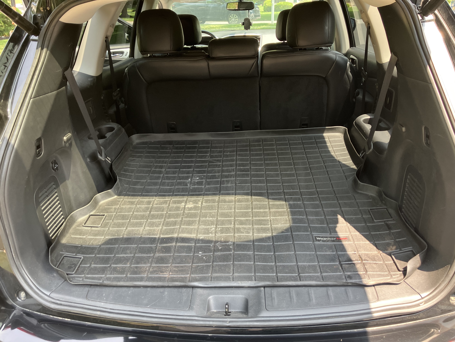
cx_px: 228
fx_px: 368
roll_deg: +1.8
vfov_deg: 49.7
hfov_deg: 63.4
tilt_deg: -21.2
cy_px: 171
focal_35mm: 28
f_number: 1.8
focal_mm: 3.99
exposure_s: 1/121
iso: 64
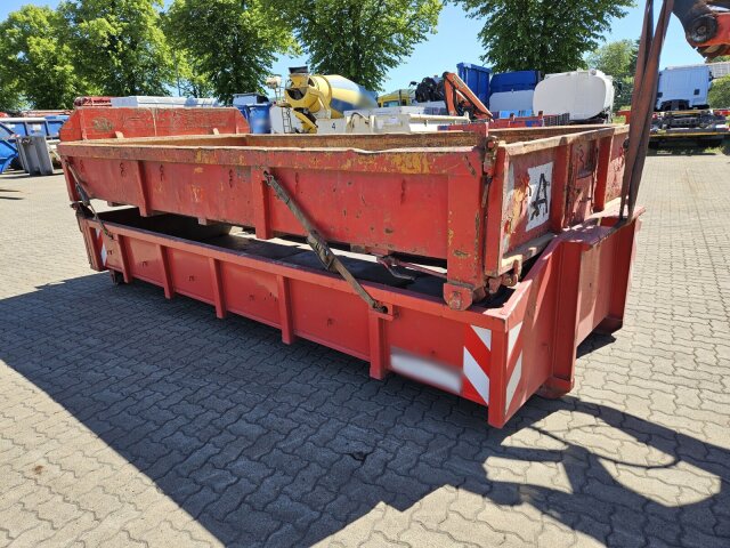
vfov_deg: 58.9
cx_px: 365
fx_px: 485
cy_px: 274
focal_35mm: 23
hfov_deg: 73.9
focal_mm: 5.4
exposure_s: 1/688
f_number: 1.8
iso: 25
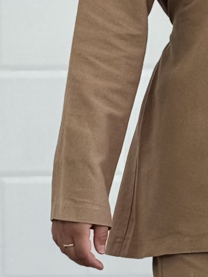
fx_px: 1994
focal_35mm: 249
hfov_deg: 5.9
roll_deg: +0.9
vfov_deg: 7.9
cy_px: 104
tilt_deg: -15.7
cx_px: 283
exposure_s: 1/197
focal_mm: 6.76
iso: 50
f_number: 1.78
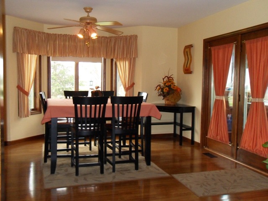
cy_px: 100
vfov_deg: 40.7
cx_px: 134
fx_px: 271
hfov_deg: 52.6
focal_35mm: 35
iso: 400
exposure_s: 1/45
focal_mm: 6.3
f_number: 3.5
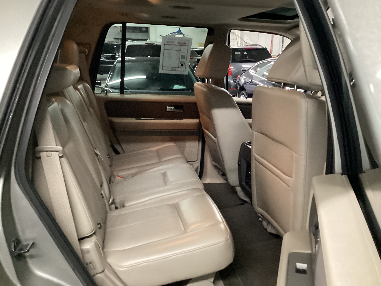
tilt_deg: -15.3
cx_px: 190
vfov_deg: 45.4
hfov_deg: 58.4
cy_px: 143
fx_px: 341
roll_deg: +0.0
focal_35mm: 31
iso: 640
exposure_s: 1/30
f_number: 2.4
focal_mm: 3.3
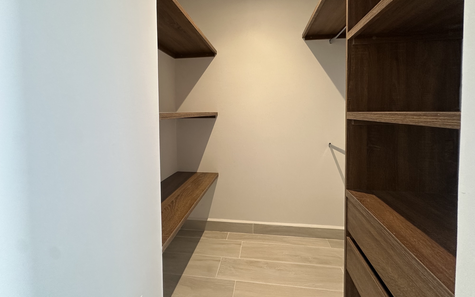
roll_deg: +1.3
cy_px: 119
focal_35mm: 15
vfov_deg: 74.0
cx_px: 239
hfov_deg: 101.5
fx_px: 194
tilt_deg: -2.0
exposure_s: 1/60
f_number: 2.2
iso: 160
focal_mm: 2.22
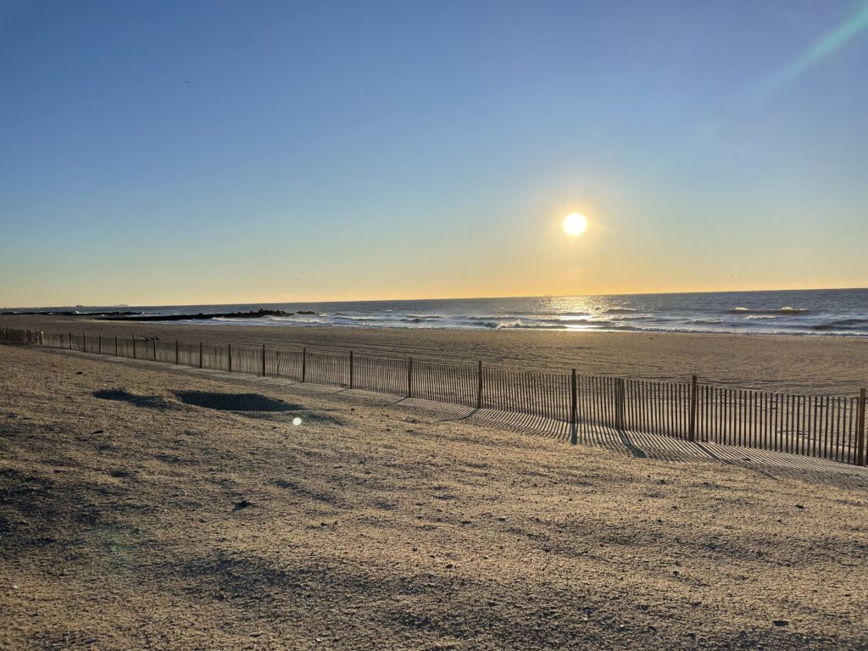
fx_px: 652
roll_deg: +1.7
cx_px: 434
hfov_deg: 67.3
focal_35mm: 26
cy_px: 326
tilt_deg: -2.4
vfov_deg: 53.1
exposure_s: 1/6494
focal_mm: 4.2
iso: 32
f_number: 1.6
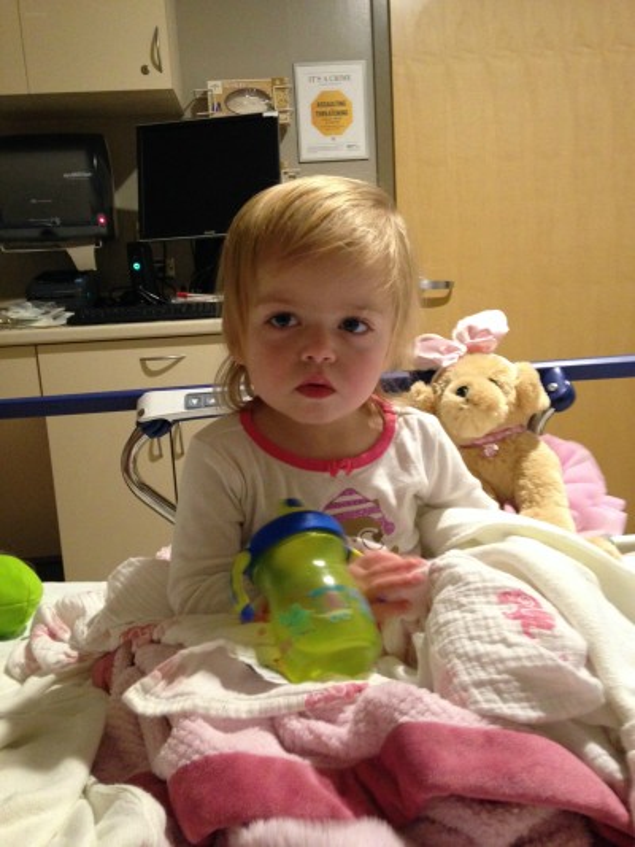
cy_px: 424
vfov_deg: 55.3
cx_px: 318
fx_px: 807
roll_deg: +3.0
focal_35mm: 33
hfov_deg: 43.0
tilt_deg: -11.3
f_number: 2.4
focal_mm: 4.12
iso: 320
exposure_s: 1/15
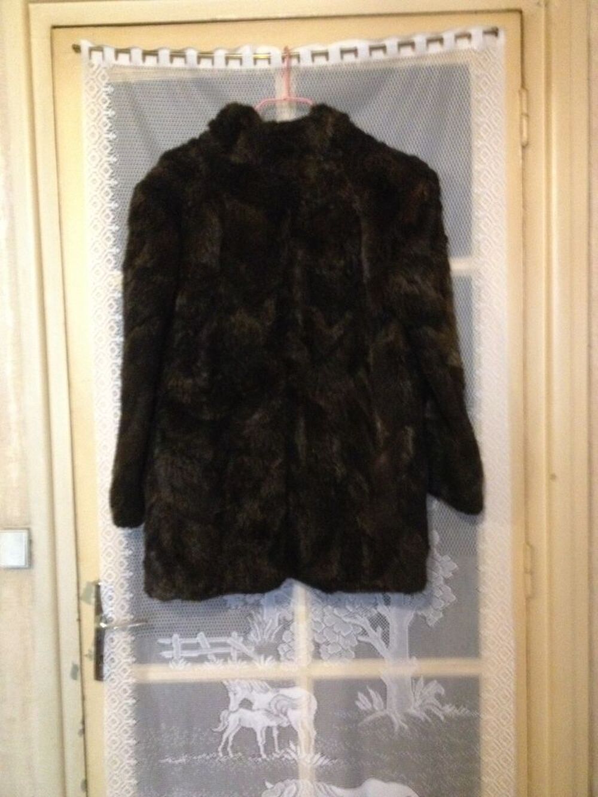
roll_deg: +0.9
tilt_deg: -3.8
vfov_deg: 52.6
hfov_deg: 40.7
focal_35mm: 35
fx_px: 806
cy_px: 398
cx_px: 299
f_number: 2.4
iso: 800
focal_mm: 4.28
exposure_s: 1/15
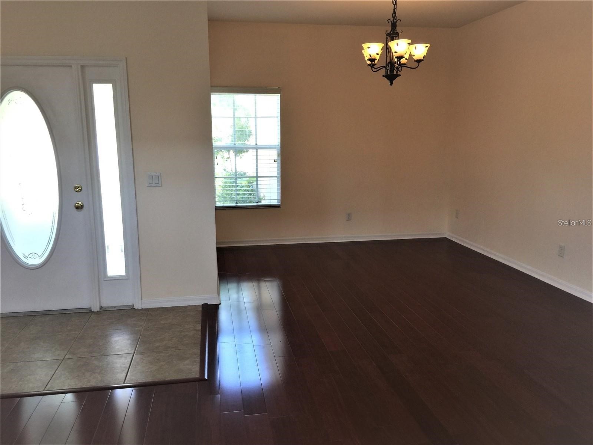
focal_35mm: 29
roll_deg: -0.6
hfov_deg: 61.7
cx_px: 296
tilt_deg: -11.0
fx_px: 497
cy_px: 222
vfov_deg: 48.2
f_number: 2.2
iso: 32
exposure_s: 1/40
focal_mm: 4.15
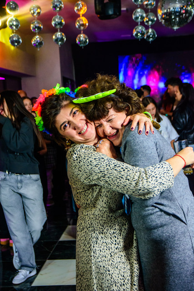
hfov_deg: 23.8
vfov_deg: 35.0
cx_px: 97
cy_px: 146
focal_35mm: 57
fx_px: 460
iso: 1600
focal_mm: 38
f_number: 3.5
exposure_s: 1/200
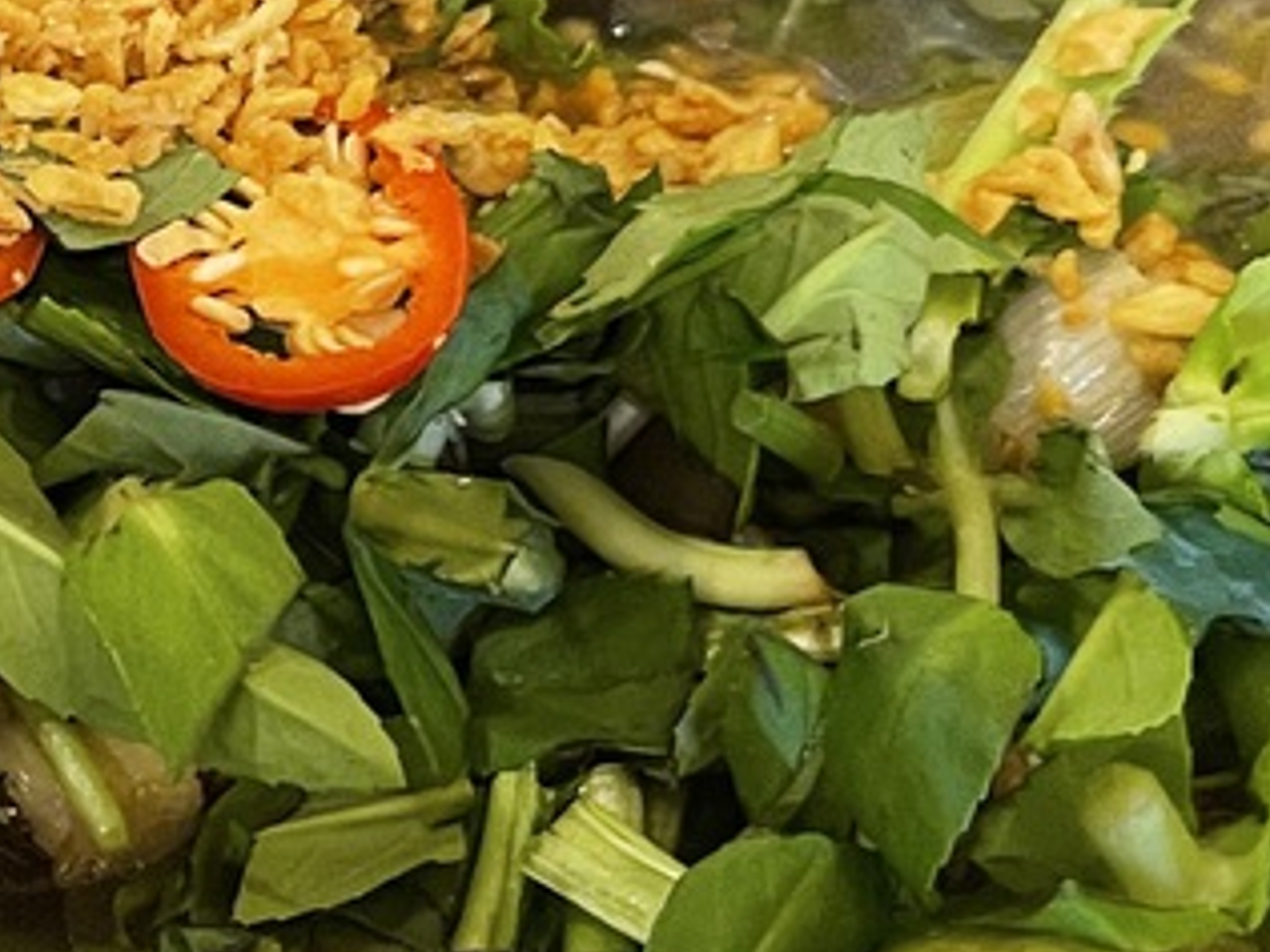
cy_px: 456
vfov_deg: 12.3
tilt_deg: -48.2
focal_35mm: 120
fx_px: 4403
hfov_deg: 14.8
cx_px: -836
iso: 250
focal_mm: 5.1
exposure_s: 1/50
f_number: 1.6
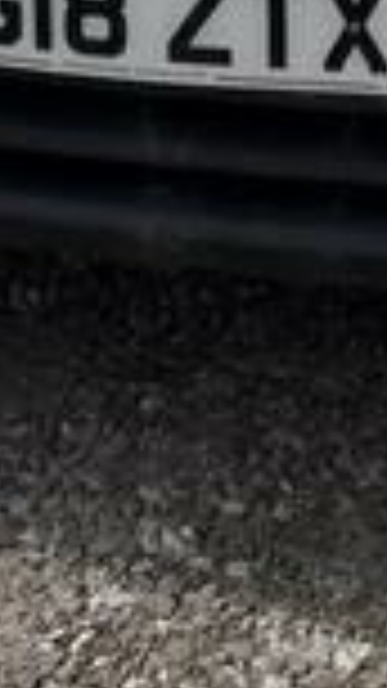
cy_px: -881
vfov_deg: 11.2
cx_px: 531
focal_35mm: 166
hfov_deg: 7.2
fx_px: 3030
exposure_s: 1/6329
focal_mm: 5.96
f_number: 1.6
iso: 50
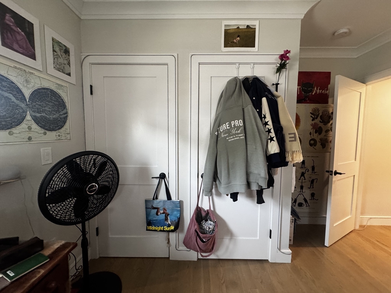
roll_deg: +0.2
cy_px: 146
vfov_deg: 85.7
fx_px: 158
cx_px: 196
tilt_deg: -4.7
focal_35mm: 14
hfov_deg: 102.1
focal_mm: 2.22
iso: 320
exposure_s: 1/48
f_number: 2.2
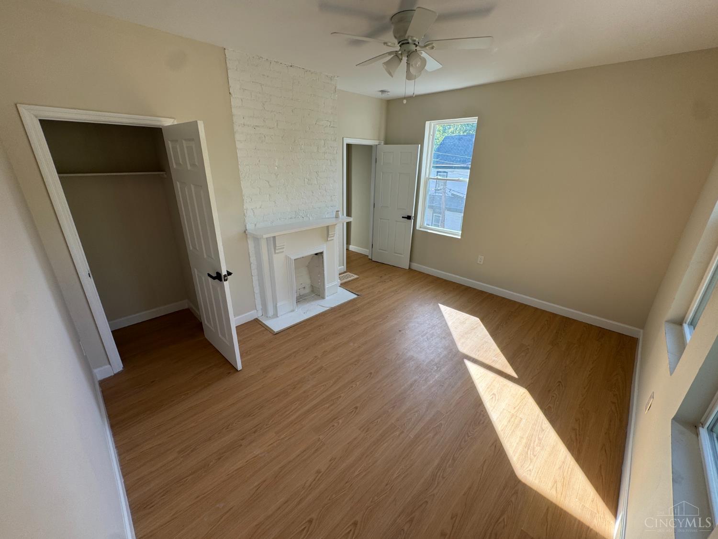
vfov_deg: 85.7
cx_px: 359
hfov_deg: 102.1
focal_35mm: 14
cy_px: 270
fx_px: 290
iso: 40
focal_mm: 2.22
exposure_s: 1/103
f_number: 2.2
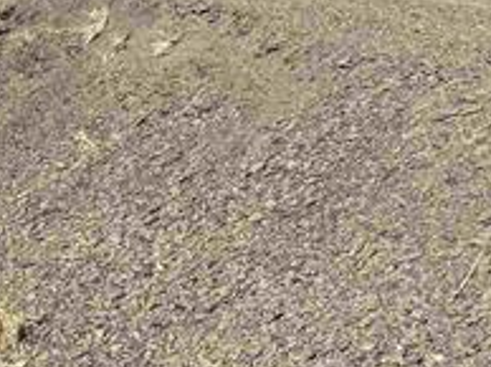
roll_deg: -1.0
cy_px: -94
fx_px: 1799
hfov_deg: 13.4
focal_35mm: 127
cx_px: -478
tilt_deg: +7.4
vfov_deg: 11.4
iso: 80
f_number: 1.78
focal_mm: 6.76
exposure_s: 1/2370
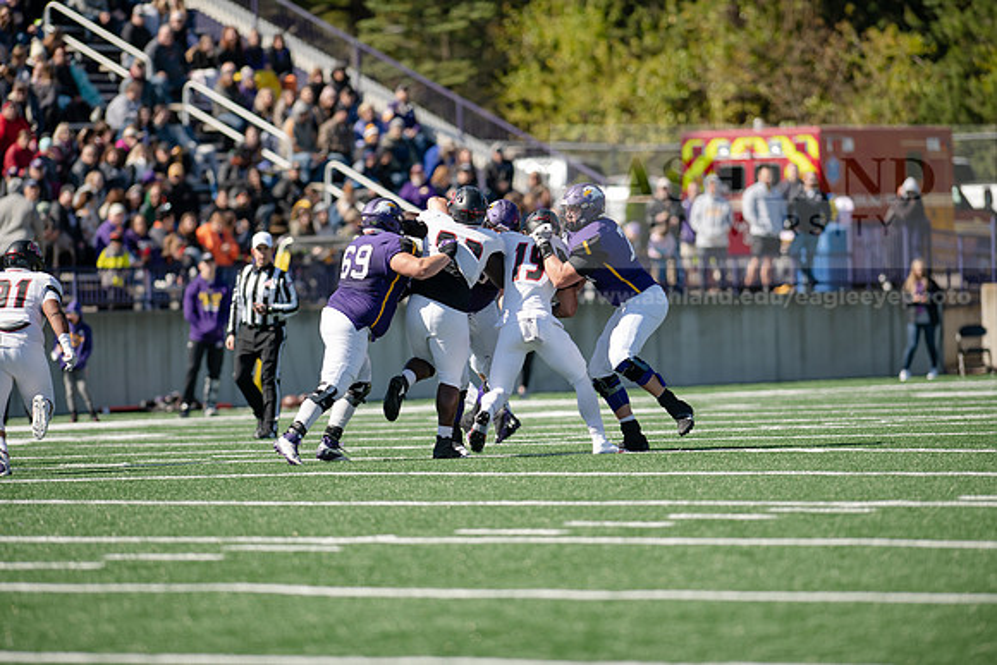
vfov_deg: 4.6
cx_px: 498
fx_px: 8310
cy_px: 332
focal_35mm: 300
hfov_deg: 6.9
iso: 200
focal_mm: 300
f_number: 3.2
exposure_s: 1/1600
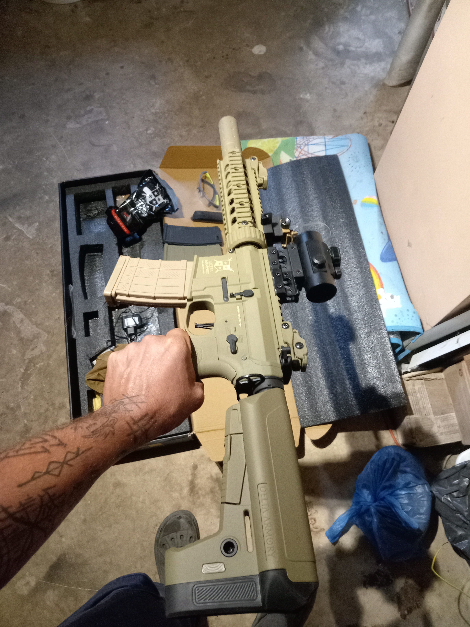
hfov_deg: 54.9
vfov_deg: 69.4
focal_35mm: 25
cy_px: 314
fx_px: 453
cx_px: 235
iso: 1331
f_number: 1.8
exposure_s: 1/16.7
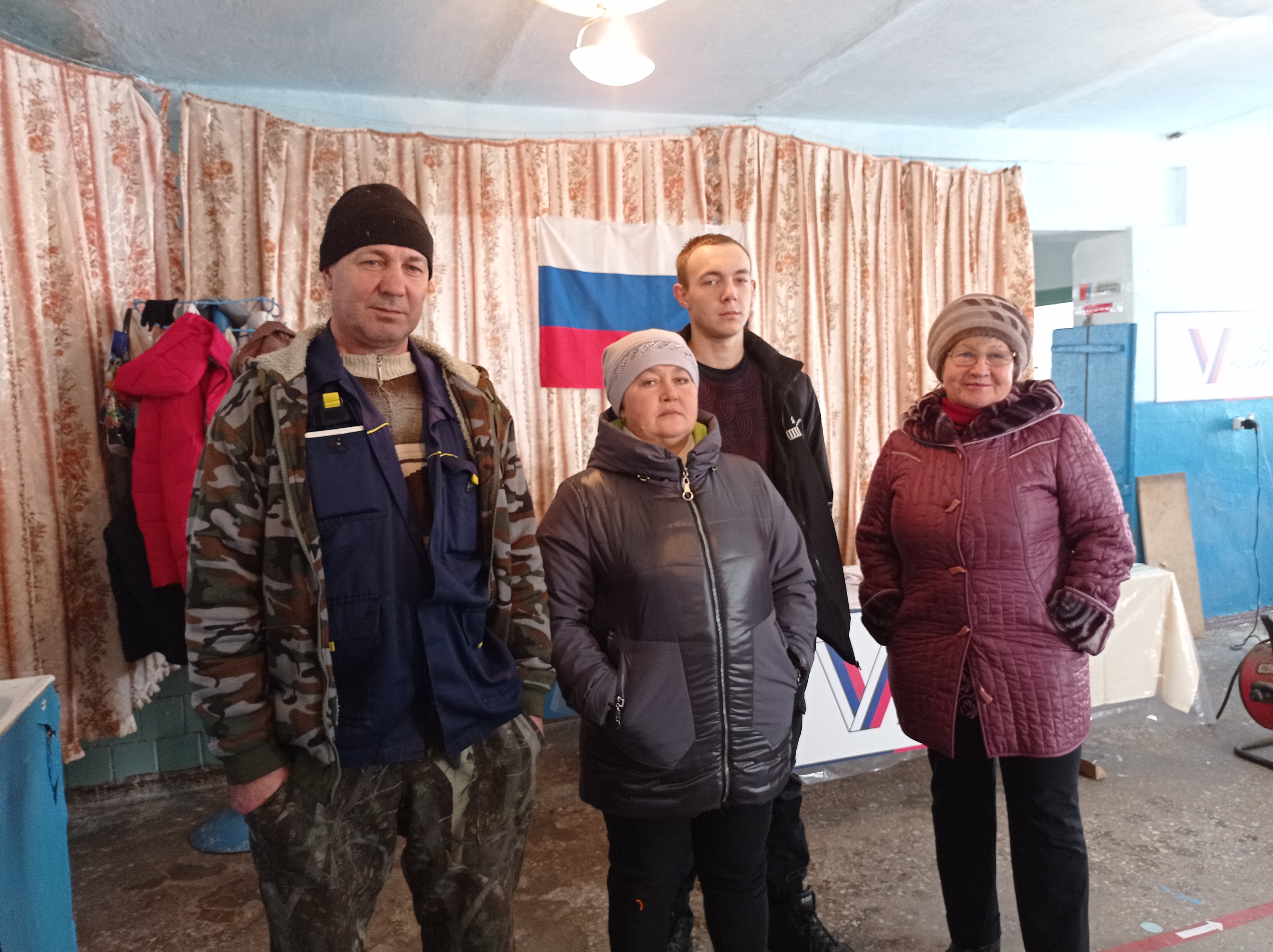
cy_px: 476
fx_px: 1029
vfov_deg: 49.7
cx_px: 636
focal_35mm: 28
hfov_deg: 63.5
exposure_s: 1/33.3
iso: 175
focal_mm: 4.7
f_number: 1.79
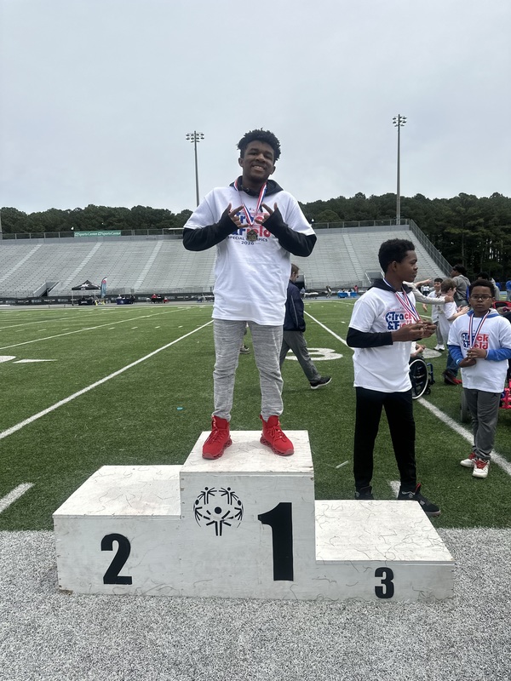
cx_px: 256
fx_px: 472
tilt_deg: -6.2
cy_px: 340
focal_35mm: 24
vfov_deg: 71.6
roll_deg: -0.3
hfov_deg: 56.8
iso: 80
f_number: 1.78
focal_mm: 6.86
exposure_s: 1/7042
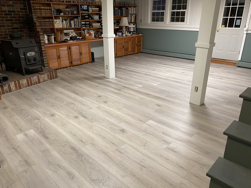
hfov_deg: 67.3
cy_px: 94
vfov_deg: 53.1
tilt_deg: -22.1
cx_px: 126
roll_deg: +0.2
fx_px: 189
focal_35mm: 26
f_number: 1.8
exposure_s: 1/60
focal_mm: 4.25
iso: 250
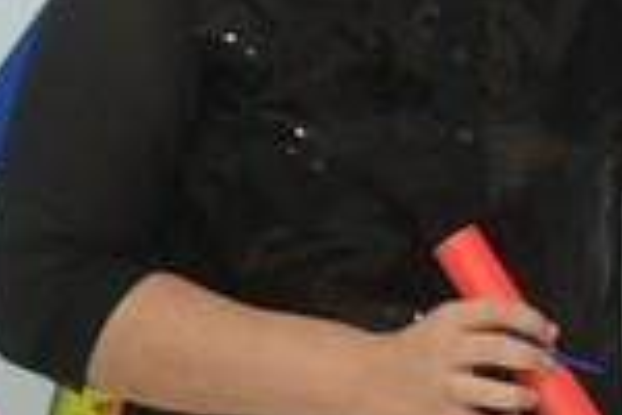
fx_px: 3421
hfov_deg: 10.4
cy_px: 12
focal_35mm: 198
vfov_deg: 6.9
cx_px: 444
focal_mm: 44
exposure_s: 1/80
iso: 1600
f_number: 4.5
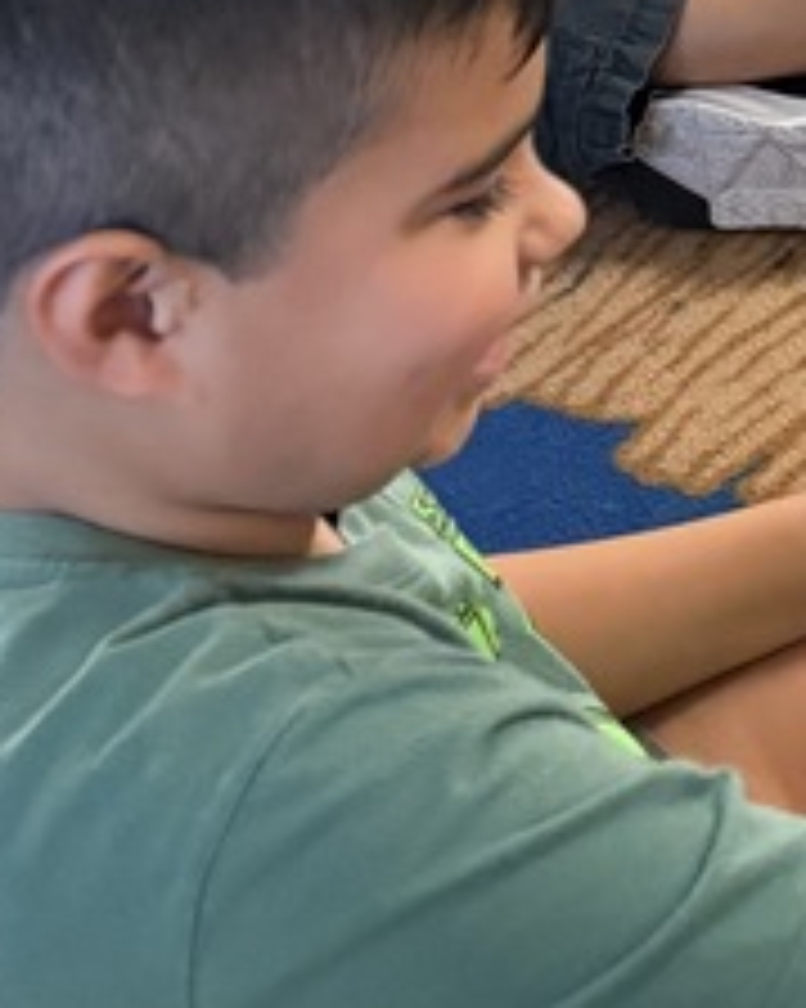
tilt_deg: -32.9
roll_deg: +2.7
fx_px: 3193
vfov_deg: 17.6
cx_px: 1481
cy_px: 14
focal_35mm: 107
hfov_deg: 12.9
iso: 800
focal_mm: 6.76
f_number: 1.78
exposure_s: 1/40
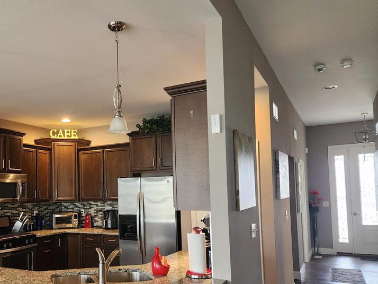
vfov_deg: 42.6
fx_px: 360
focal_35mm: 33
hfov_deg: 53.6
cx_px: 110
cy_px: 178
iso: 800
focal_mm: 6.4
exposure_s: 1/120
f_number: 1.8
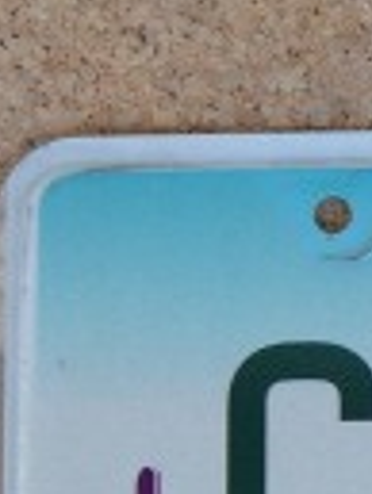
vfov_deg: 11.3
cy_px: 574
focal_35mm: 171
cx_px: 756
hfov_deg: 8.3
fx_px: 2446
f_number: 3.2
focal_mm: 6.4
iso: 80
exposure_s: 1/60
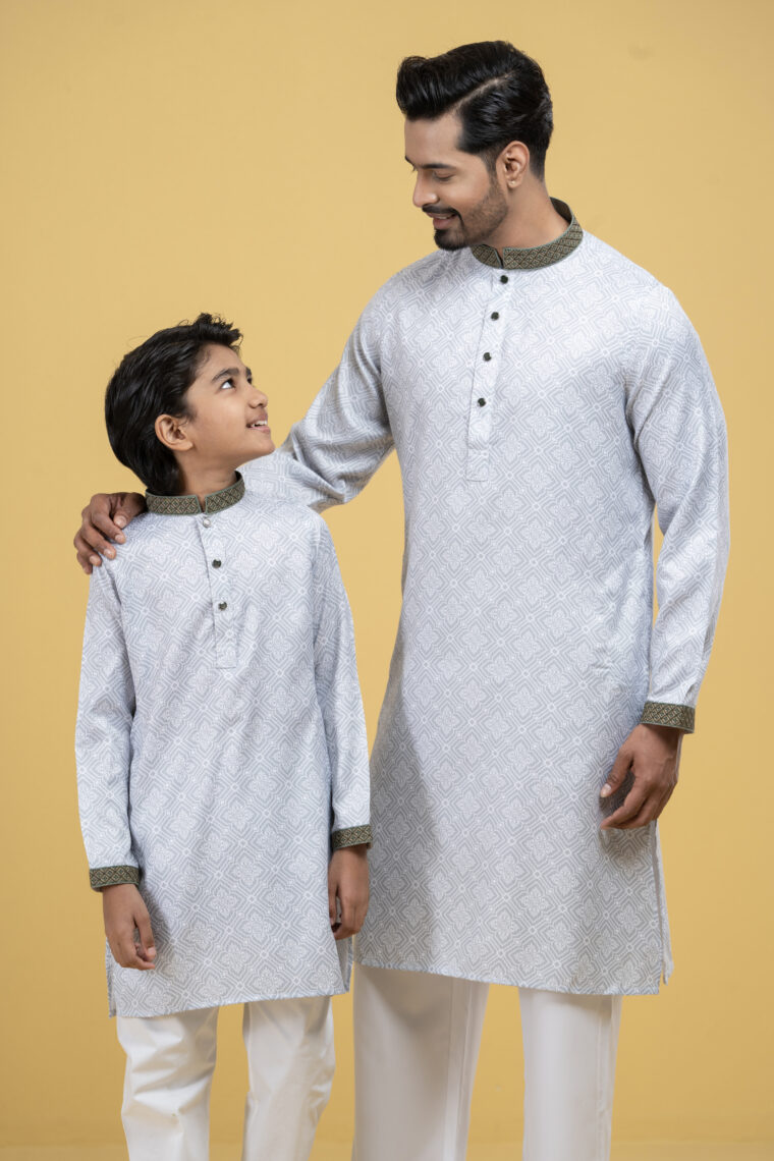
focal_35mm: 144
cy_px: 580
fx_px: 4644
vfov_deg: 14.3
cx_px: 387
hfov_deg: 9.5
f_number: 8
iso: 160
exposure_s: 1/125
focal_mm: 144
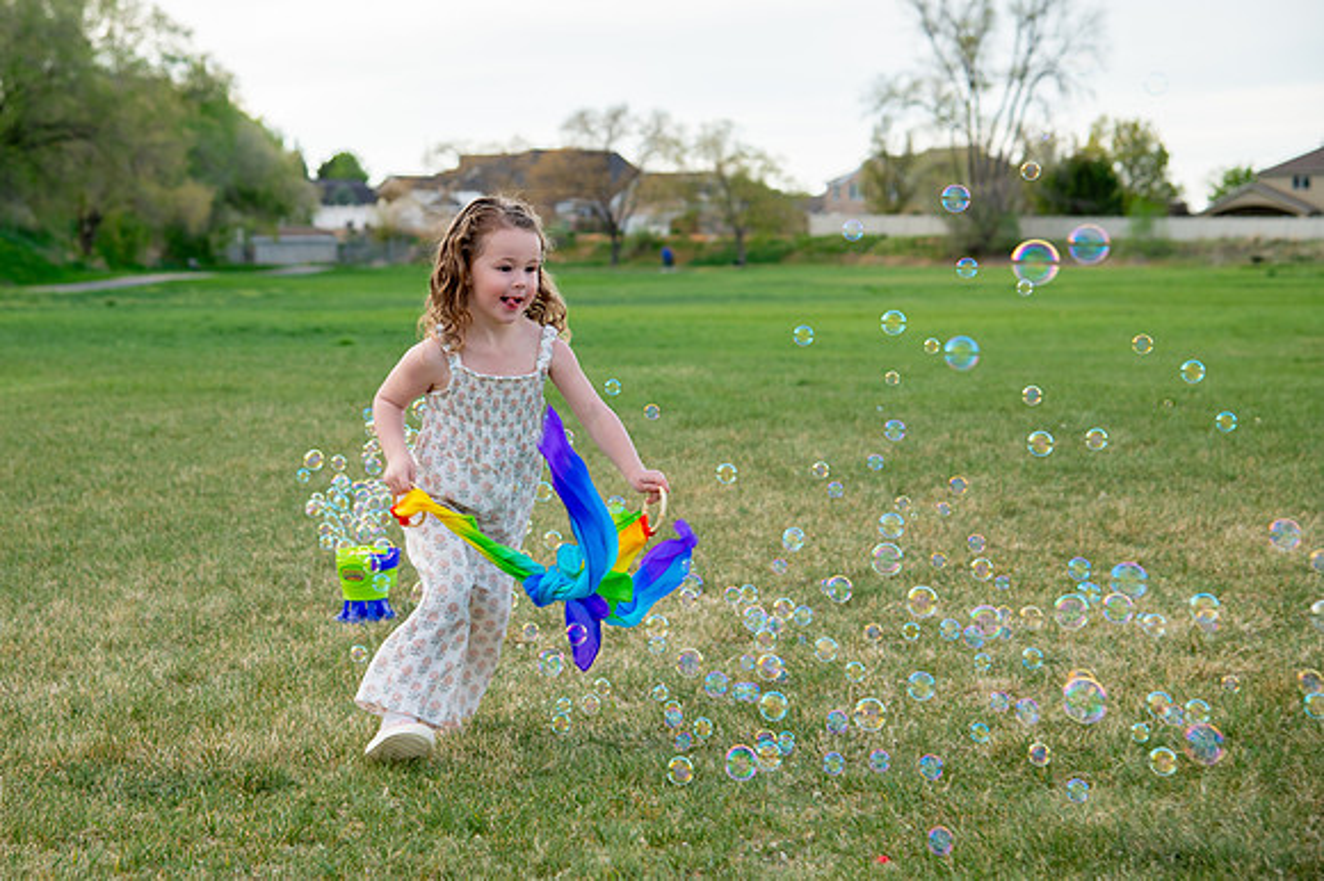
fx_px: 3078
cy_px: 354
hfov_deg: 24.2
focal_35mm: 84
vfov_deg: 16.3
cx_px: 532
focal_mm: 70
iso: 200
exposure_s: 1/320
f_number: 5
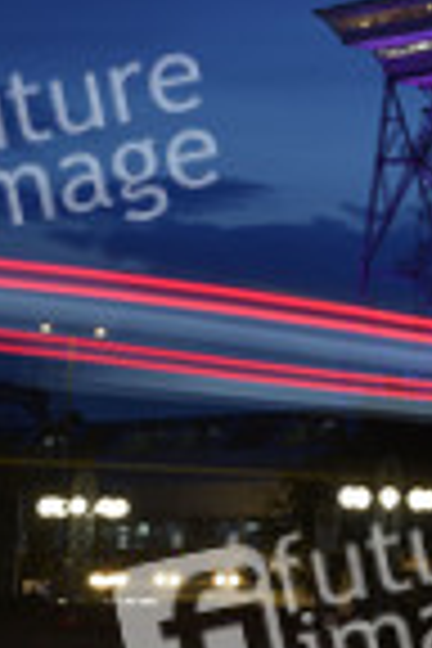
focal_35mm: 181
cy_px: -63
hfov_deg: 7.5
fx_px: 3258
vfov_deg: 11.2
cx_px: 477
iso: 100
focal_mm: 65
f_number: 20
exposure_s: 6
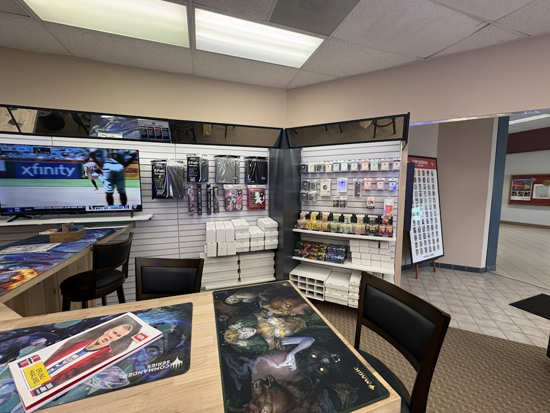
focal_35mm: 14
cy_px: 206
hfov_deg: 102.1
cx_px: 275
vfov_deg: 85.7
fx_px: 222
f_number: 2.2
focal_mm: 2.22
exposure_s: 1/120
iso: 200
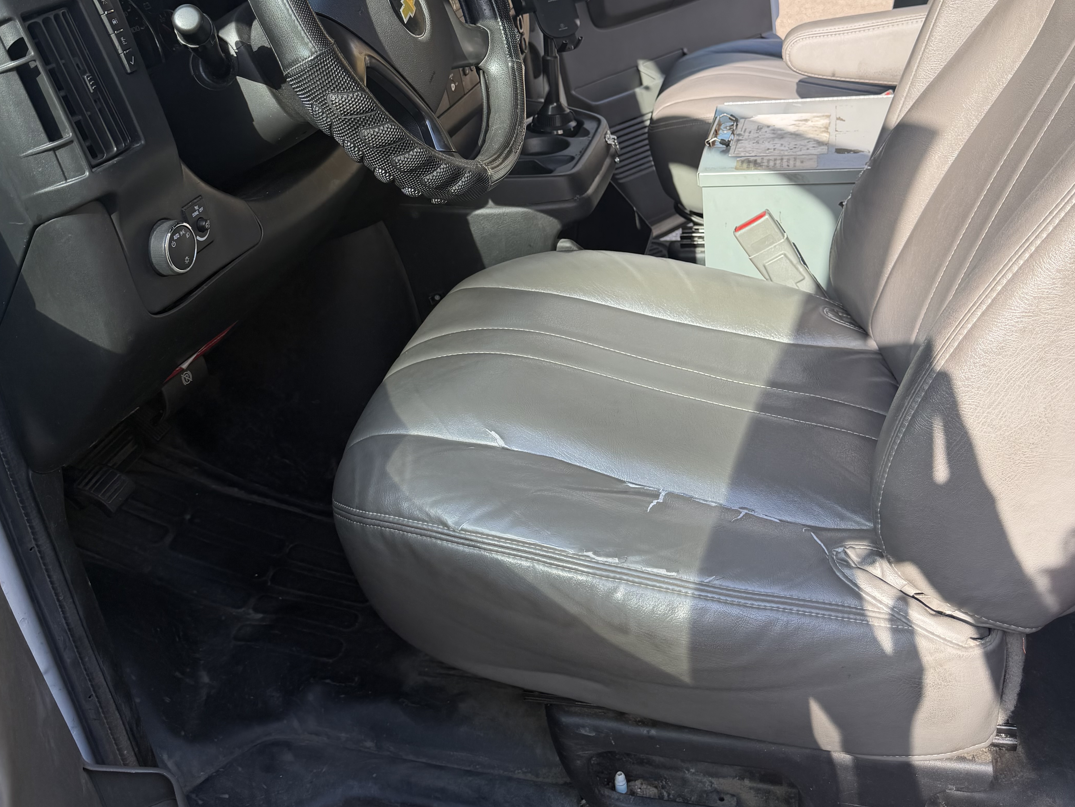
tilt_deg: -24.5
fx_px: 1025
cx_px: 524
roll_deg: +5.7
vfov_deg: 42.3
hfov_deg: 55.3
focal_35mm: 33
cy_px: 264
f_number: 1.78
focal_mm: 6.76
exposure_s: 1/654
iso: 80
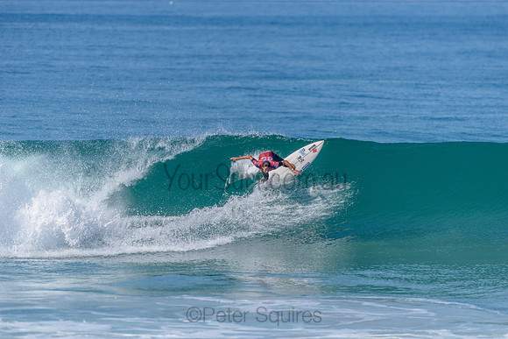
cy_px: 170
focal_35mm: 500
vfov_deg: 2.8
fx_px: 7057
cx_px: 254
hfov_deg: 4.1
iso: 180
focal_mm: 500
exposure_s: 1/2000
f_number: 5.6
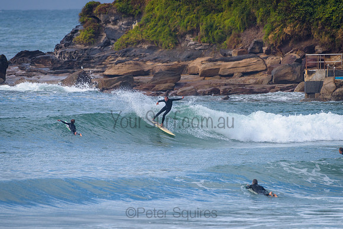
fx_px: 5840
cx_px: 172
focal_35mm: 613
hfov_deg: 3.4
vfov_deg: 2.2
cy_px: 114
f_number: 5.6
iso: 280
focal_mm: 500
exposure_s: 1/2000
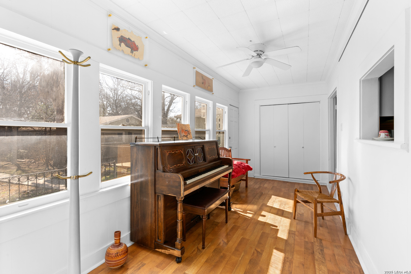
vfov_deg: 73.7
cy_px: 137
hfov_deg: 96.7
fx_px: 183
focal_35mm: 16
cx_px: 206
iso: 125
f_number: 11
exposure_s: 1/8
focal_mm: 16
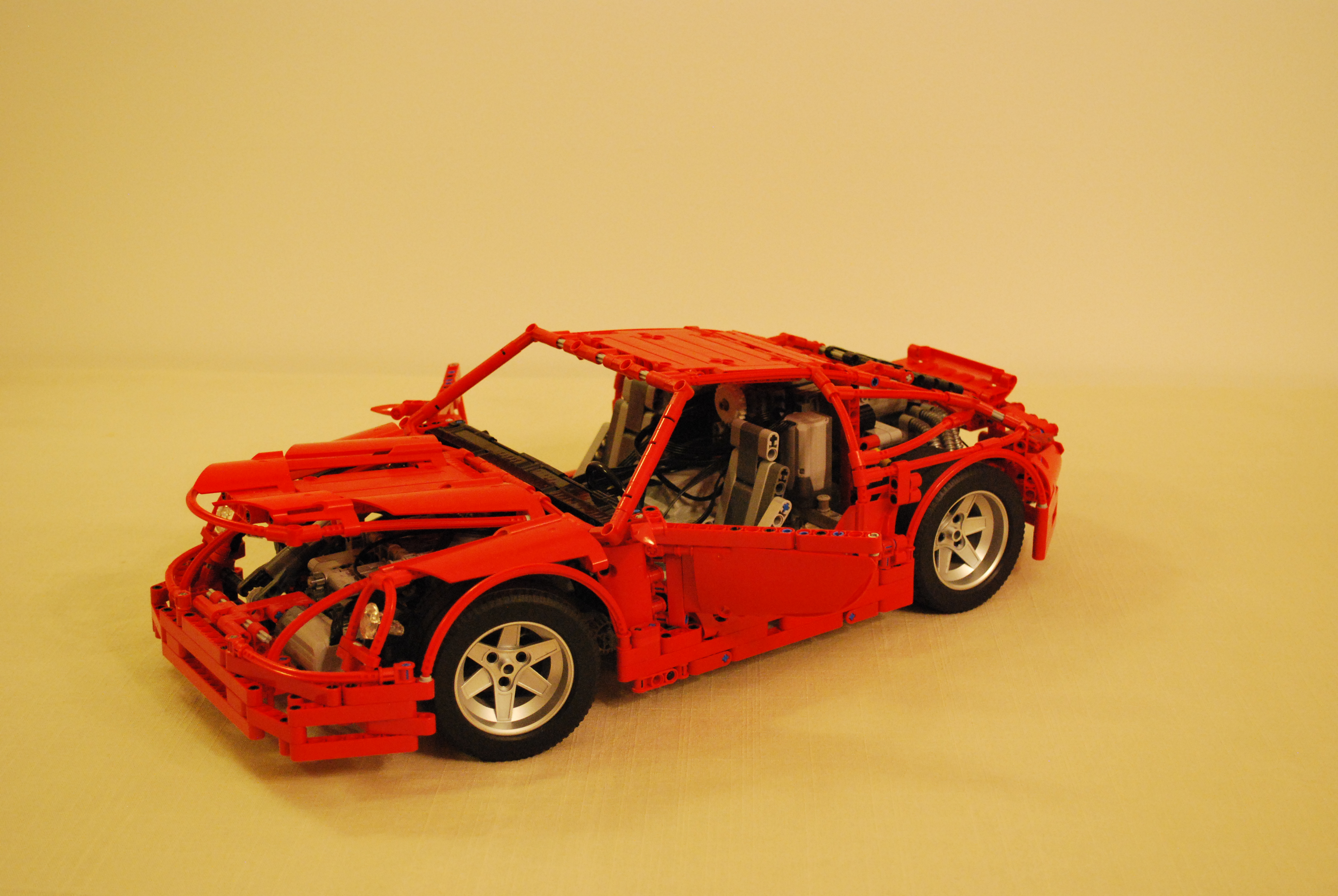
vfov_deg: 28.2
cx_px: 669
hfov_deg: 41.1
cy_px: 448
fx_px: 1786
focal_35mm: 48
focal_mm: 32
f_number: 4.8
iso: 1600
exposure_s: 1/25
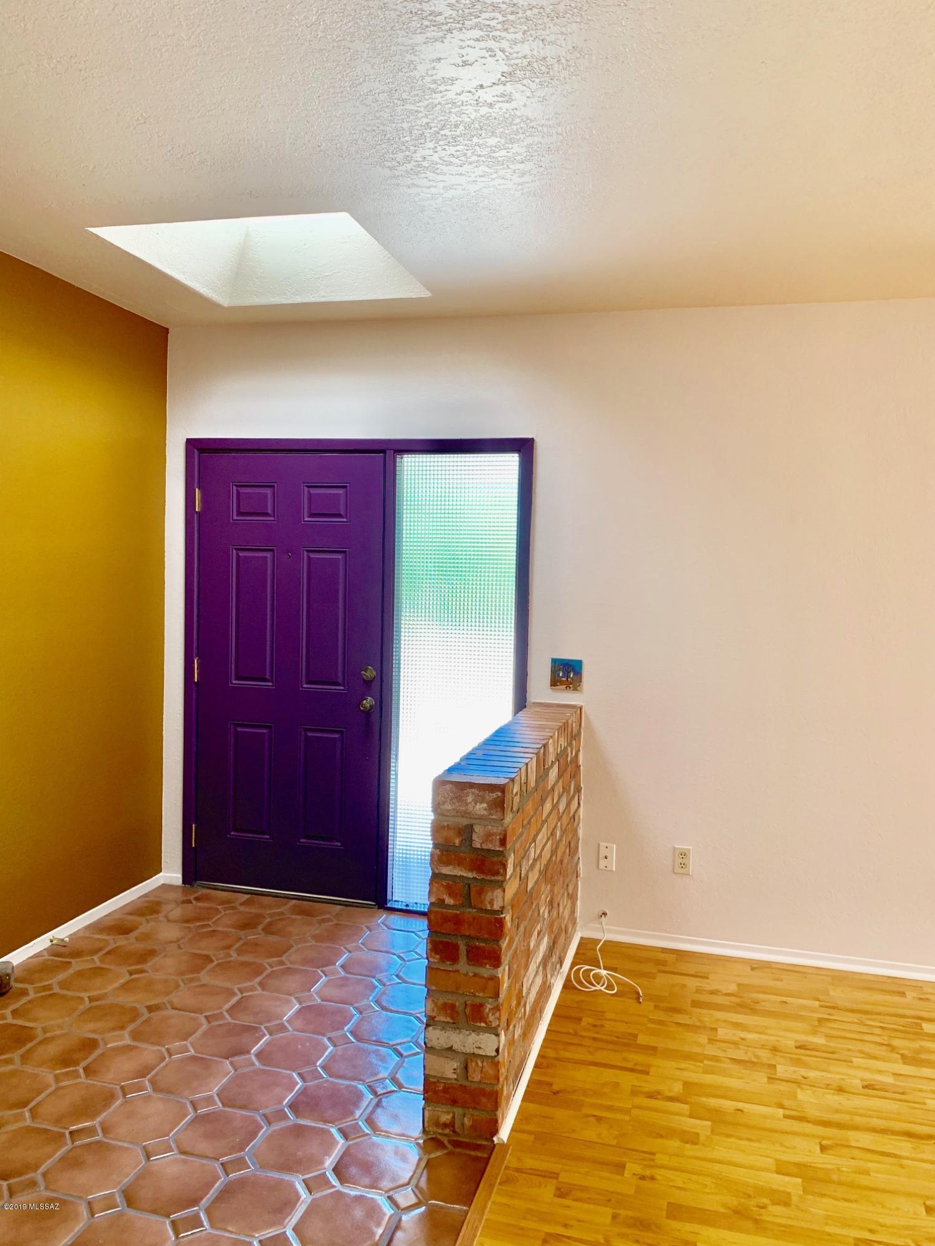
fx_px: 936
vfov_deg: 67.3
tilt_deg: -3.5
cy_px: 623
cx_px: 468
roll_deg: -1.2
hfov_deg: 53.1
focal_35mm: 26
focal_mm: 4.25
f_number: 1.8
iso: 100
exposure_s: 1/120
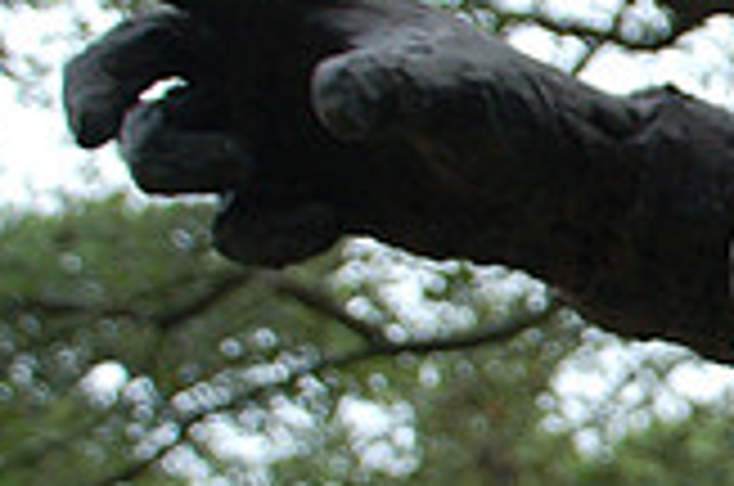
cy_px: 297
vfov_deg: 10.2
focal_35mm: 134
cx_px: 1171
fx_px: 2722
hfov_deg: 14.2
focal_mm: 25
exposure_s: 1/125
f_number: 4
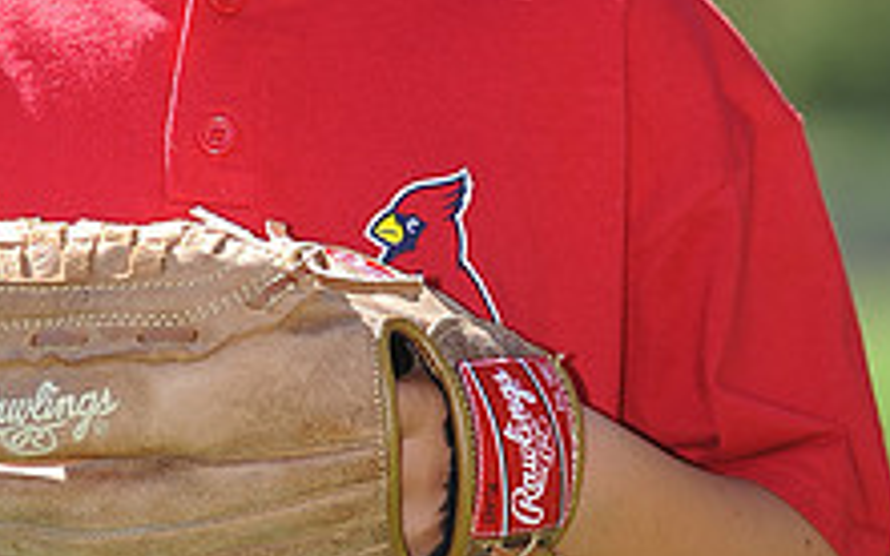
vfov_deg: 2.5
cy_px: -222
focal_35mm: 534
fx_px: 12949
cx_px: 310
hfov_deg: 3.9
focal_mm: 200
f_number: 4.5
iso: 200
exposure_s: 1/500
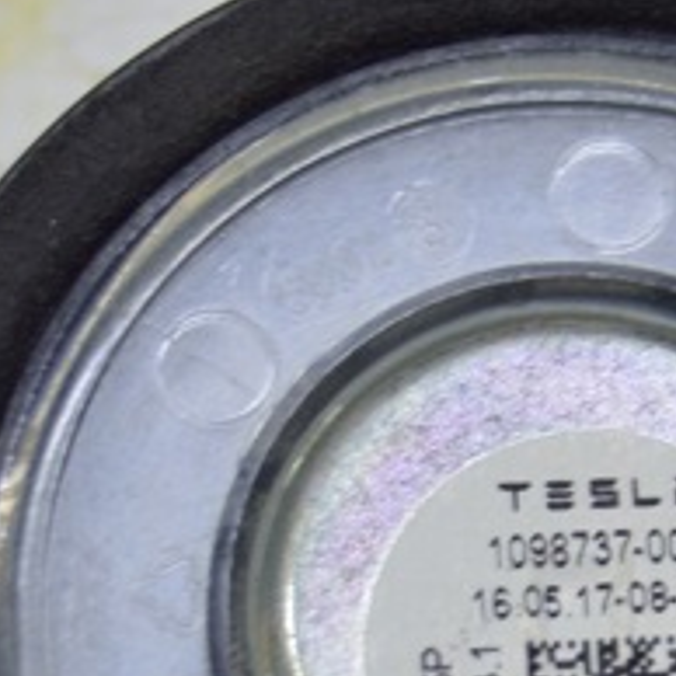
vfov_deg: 7.6
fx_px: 5113
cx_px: 571
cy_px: 542
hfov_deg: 7.5
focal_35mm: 231
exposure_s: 1/20
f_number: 5.6
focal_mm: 55
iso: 400
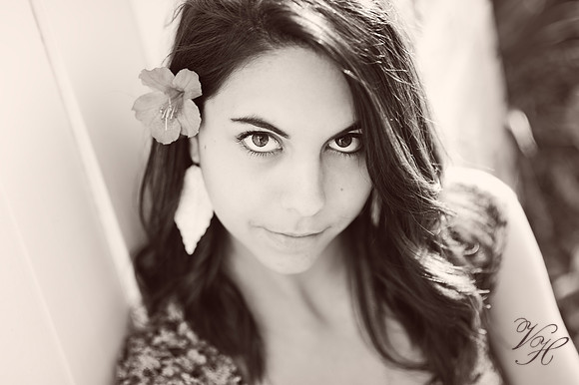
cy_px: 192
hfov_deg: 23.9
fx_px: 1366
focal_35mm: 85
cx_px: 290
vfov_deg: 16.1
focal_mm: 85
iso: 200
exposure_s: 1/125
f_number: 2.5
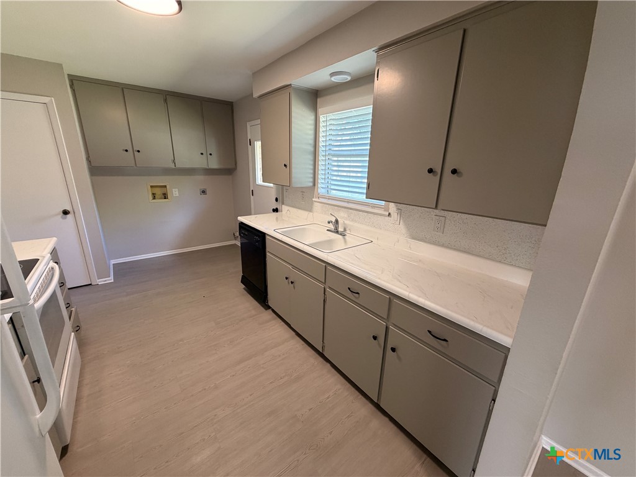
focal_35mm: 14
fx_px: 257
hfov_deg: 102.1
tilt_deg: -15.8
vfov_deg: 85.7
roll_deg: -1.4
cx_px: 318
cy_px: 238
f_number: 2.2
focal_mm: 2.22
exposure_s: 1/60
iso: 200
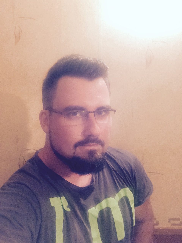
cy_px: 122
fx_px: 217
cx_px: 91
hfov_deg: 45.4
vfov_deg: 58.4
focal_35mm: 31
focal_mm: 2.15
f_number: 2.4
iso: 500
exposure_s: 1/33
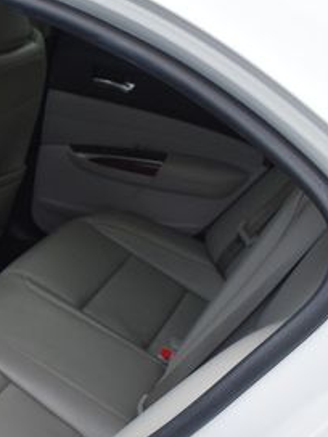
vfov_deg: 31.4
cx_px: -69
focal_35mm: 61
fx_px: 771
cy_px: 296
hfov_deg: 22.1
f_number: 6.3
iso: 200
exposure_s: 1/250
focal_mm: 18
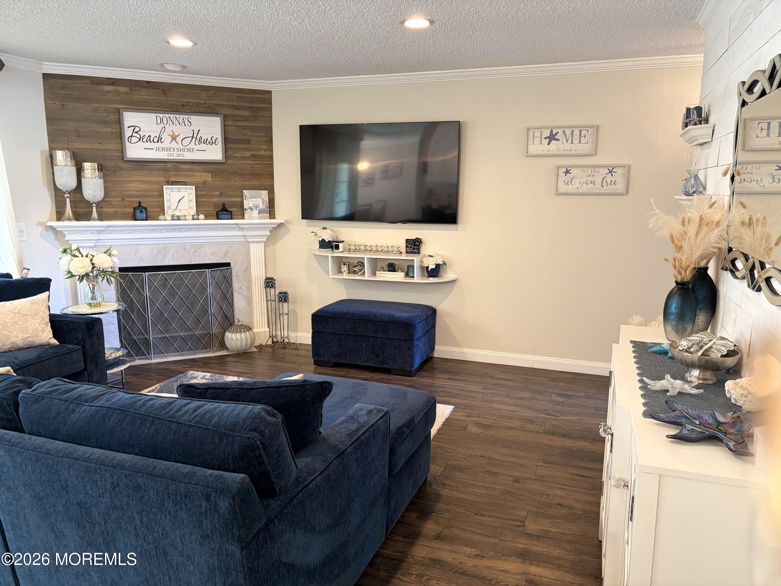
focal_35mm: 26
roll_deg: +0.1
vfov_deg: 53.1
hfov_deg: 67.3
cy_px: 293
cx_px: 390
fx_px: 587
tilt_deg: -10.1
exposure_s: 1/60
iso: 125
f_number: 1.6
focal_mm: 5.96
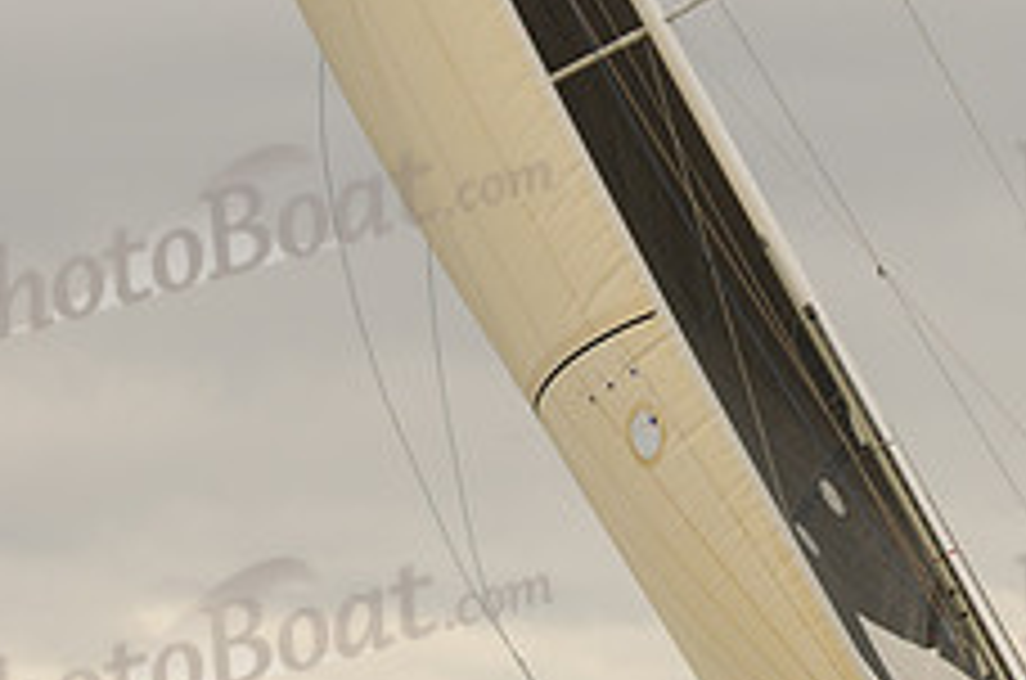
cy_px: 822
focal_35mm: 267
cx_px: 783
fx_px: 7594
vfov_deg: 5.1
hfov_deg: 7.7
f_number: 4.5
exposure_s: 1/1000
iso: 200
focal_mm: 70
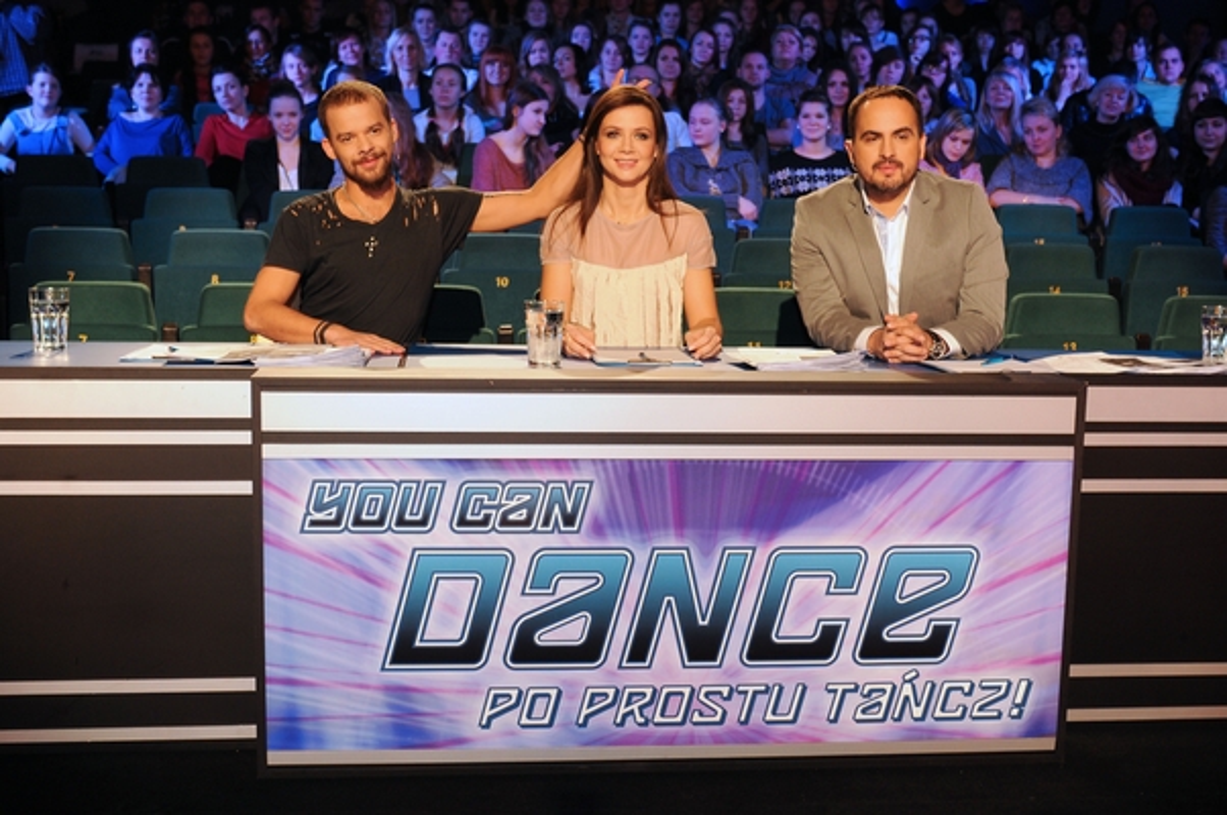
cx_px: 614
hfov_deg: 42.4
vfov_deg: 28.9
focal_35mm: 46
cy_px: 408
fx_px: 1583
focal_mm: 31
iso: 500
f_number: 3.5
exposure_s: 1/60
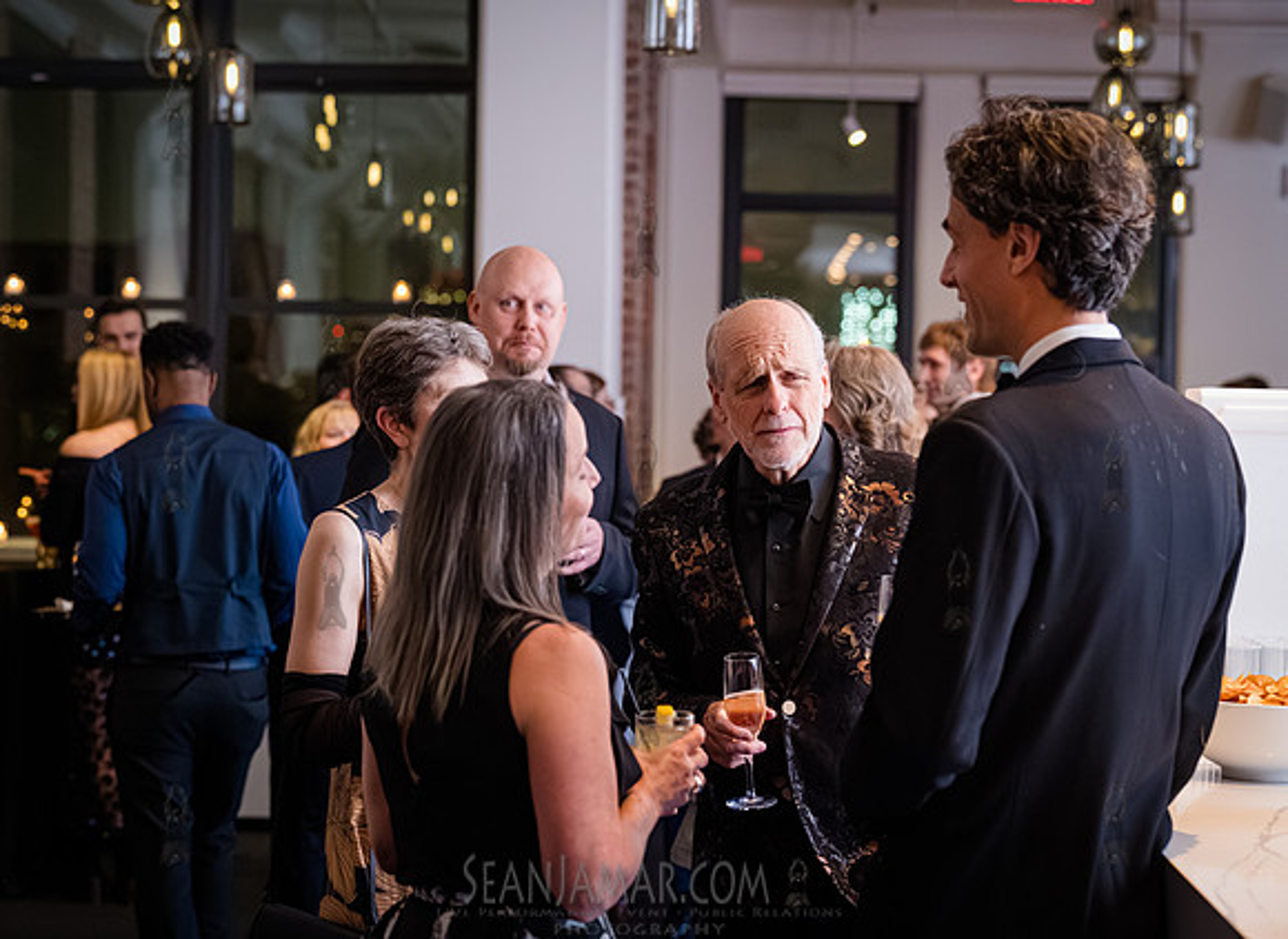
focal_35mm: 77
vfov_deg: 18.9
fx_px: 2819
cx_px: 562
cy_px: 482
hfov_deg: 25.7
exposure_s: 1/200
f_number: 3.5
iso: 12800
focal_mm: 70
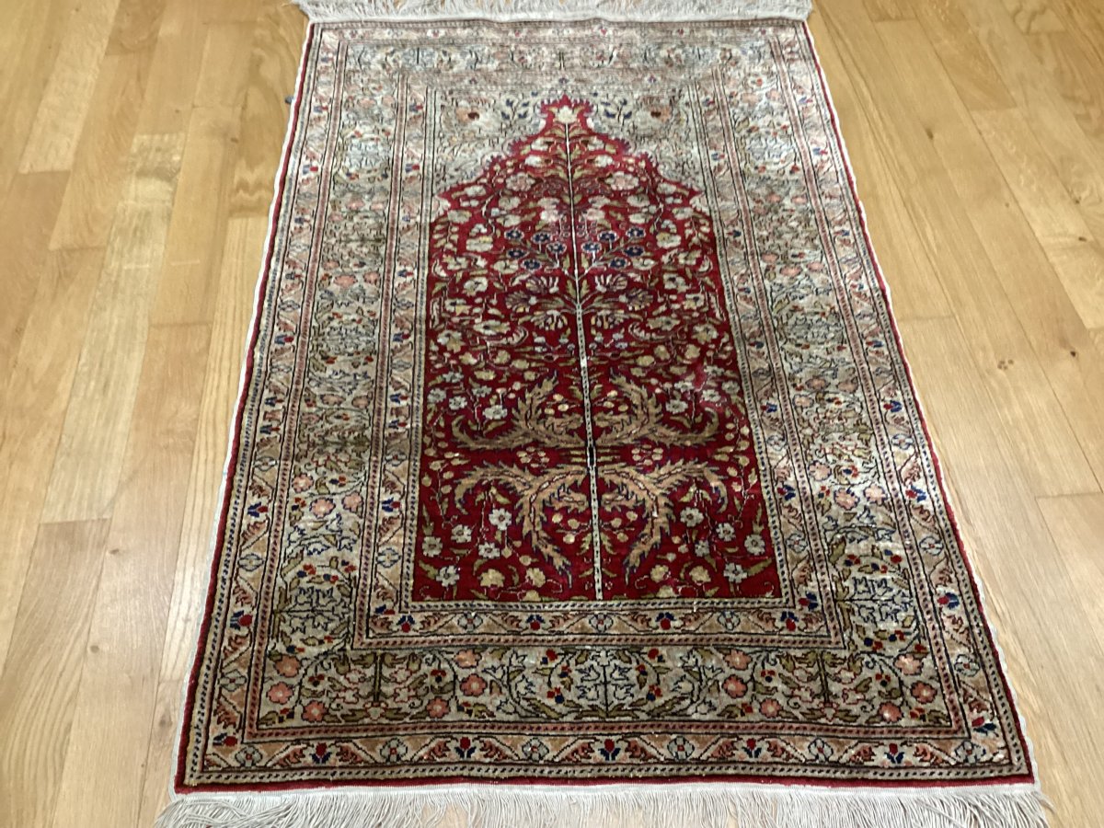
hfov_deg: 58.4
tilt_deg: -53.3
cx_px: 552
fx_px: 989
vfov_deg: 45.4
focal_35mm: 31
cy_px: 414
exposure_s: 1/33
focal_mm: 3.3
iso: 400
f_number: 2.4
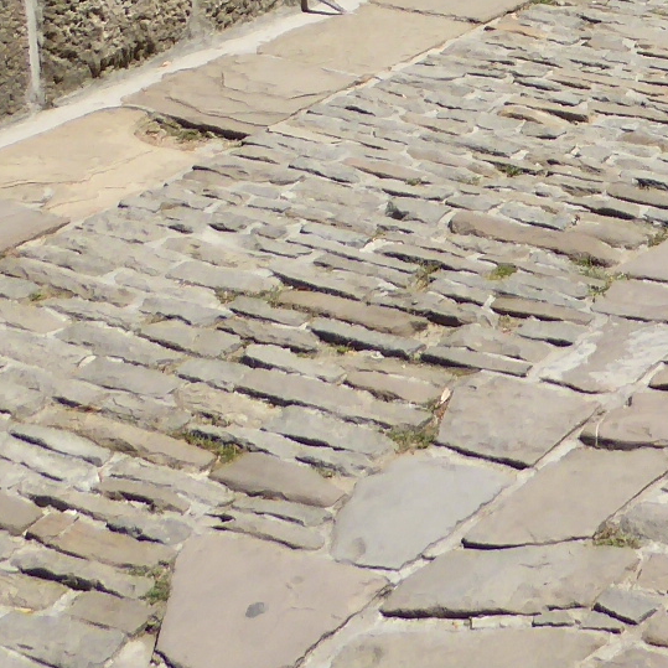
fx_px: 2292
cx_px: 741
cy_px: -450
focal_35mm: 105
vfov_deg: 14.9
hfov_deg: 16.1
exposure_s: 1/1000
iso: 100
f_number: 3.3
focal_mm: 4.3
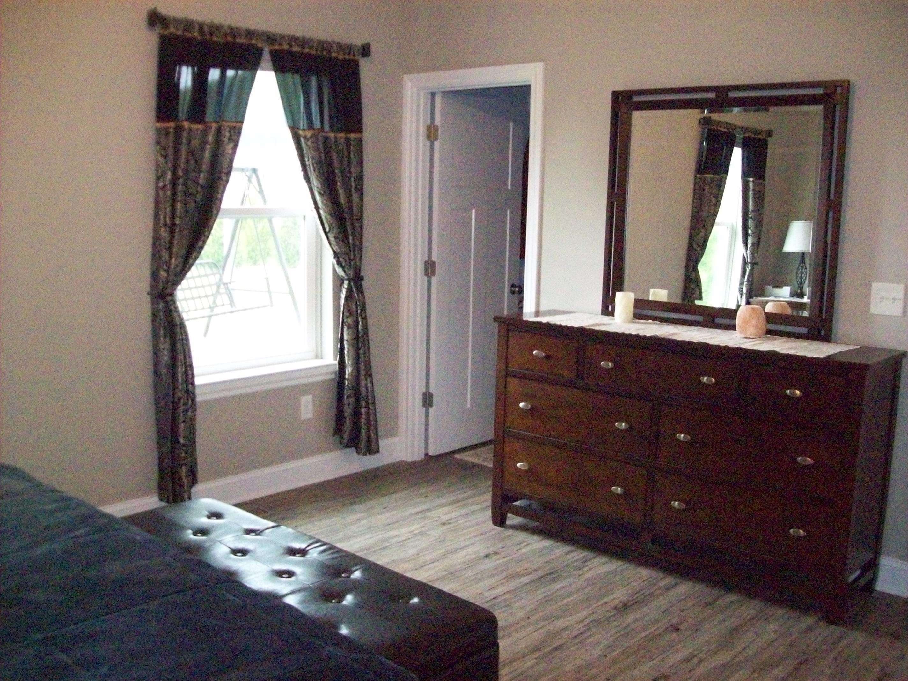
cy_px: 340
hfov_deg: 51.4
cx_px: 454
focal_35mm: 36
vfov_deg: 39.6
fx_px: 944
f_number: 2.7
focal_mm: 6
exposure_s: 1/128
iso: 800
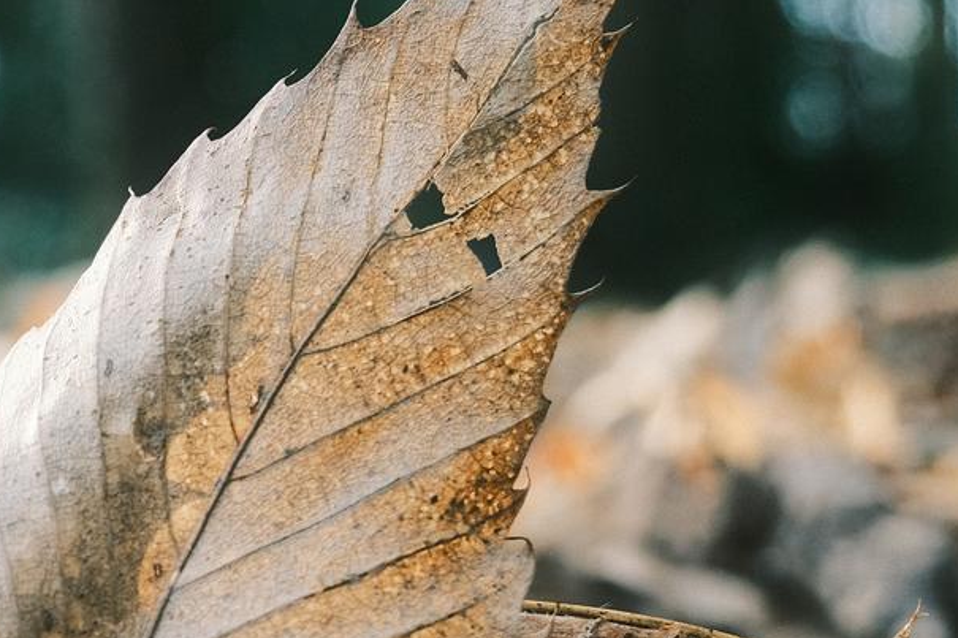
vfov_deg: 10.4
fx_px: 3485
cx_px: -192
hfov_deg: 15.1
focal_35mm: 131
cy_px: 583
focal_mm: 29.2
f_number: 4
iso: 640
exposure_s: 1/320
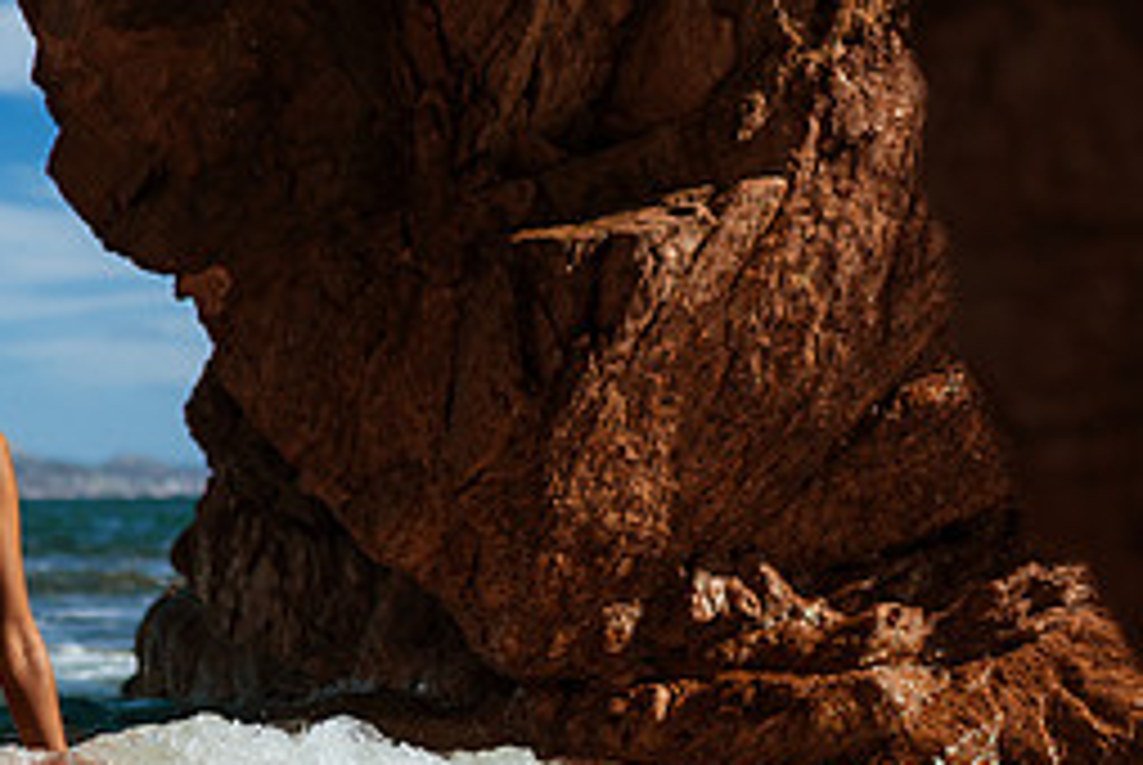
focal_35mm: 89
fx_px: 2829
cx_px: 482
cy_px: 392
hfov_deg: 22.8
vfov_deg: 15.4
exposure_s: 1/8000
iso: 64
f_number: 1.8
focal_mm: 35
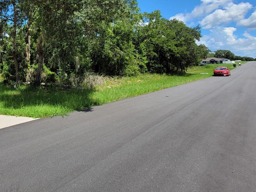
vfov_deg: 59.2
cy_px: 42
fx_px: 155
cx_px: 77
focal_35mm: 21
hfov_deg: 75.5
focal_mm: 1.74
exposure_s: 1/1554
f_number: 2.2
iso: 40
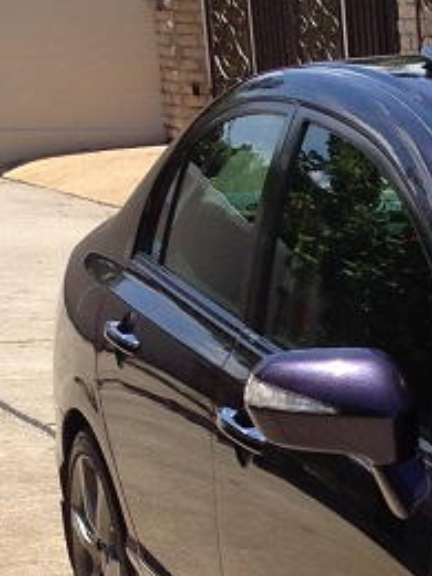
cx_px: 914
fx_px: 2413
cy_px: 679
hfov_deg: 9.5
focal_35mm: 145
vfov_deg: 13.3
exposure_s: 1/1130
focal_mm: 4.12
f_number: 2.4
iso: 50
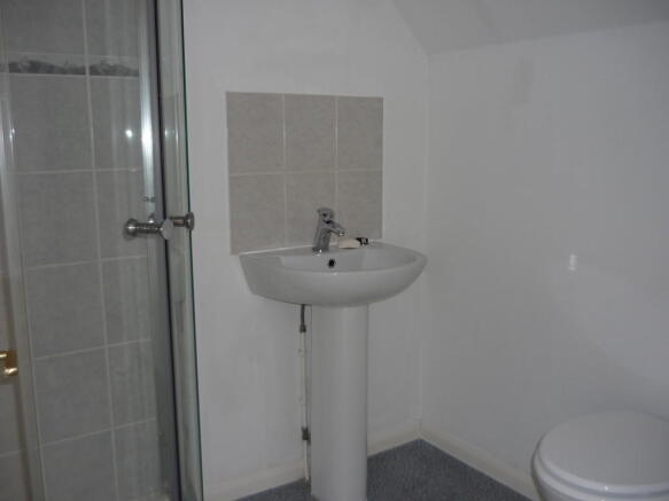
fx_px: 638
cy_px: 250
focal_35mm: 33
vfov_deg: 42.9
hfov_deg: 55.4
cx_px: 334
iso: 100
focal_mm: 5.5
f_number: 2.8
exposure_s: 1/30
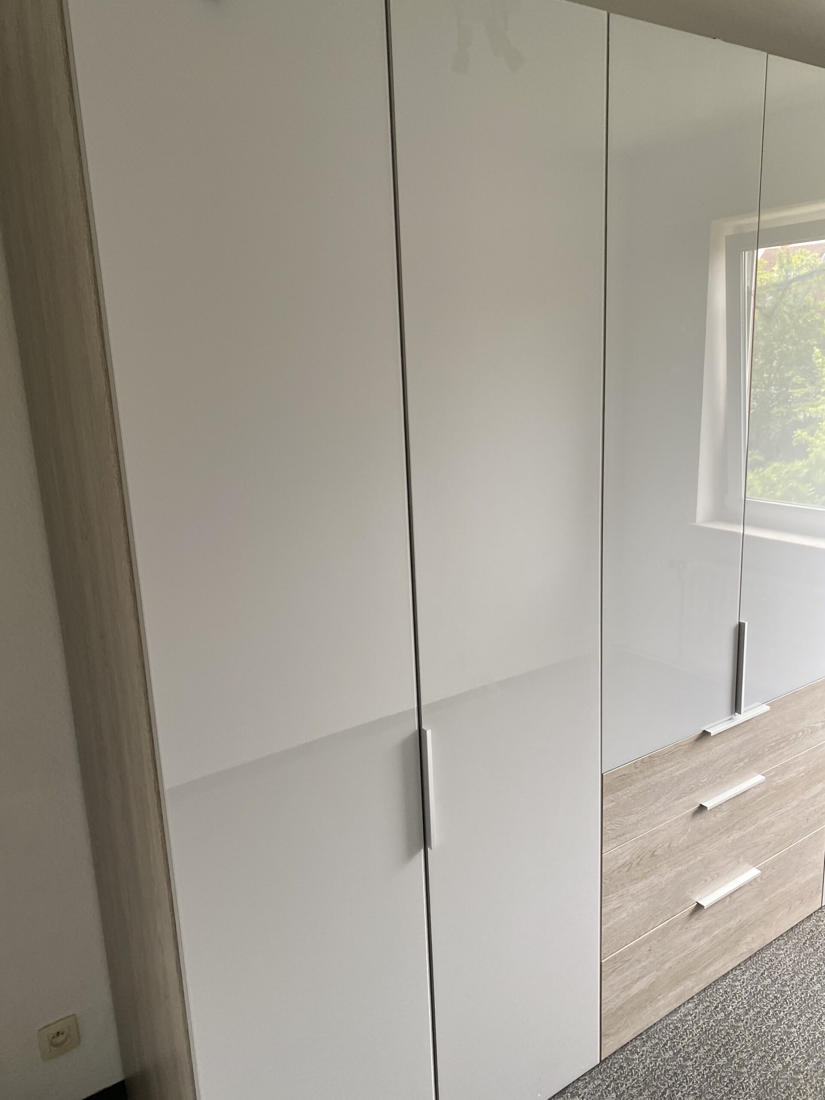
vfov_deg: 67.3
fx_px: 826
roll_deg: +3.2
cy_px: 550
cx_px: 412
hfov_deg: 53.1
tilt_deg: -11.9
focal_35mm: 26
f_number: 1.8
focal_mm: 4.25
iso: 125
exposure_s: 1/119
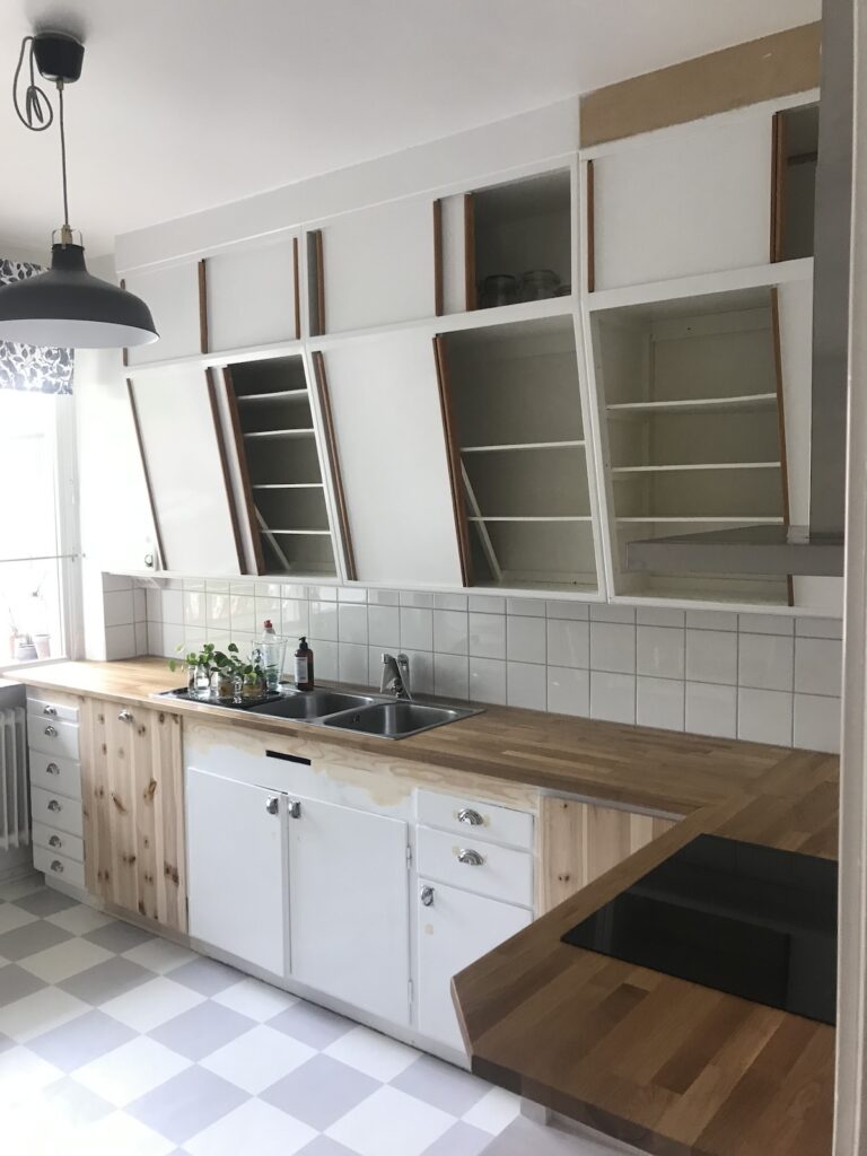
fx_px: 935
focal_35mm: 28
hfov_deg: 49.7
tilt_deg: -3.8
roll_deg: -0.7
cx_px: 434
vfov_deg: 63.4
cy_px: 578
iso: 32
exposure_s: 1/25
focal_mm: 3.99
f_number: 1.8
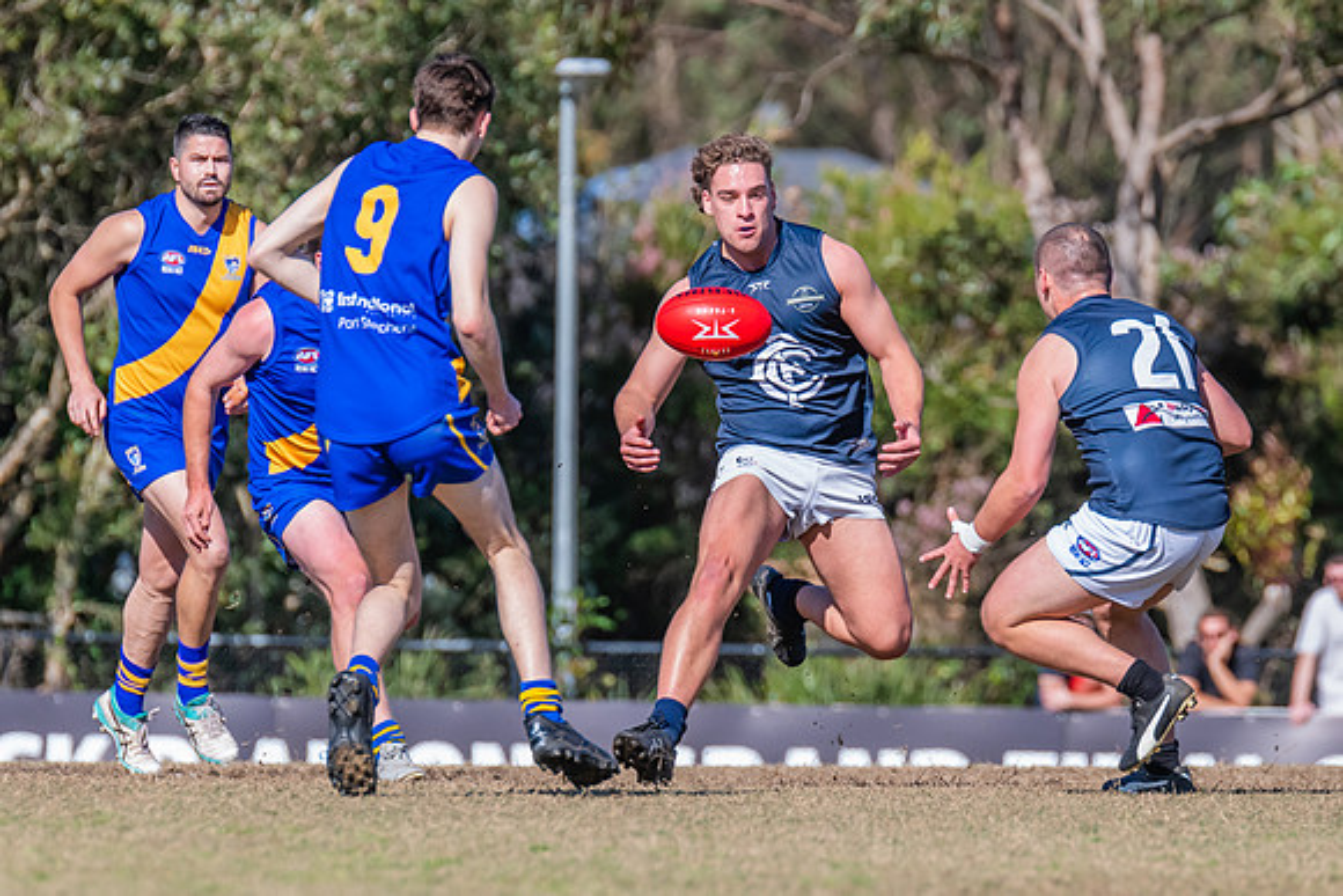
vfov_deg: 2.4
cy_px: 399
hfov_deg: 3.6
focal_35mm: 570
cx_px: 926
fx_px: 21261
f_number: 8
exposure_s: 1/2000
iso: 800
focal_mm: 380
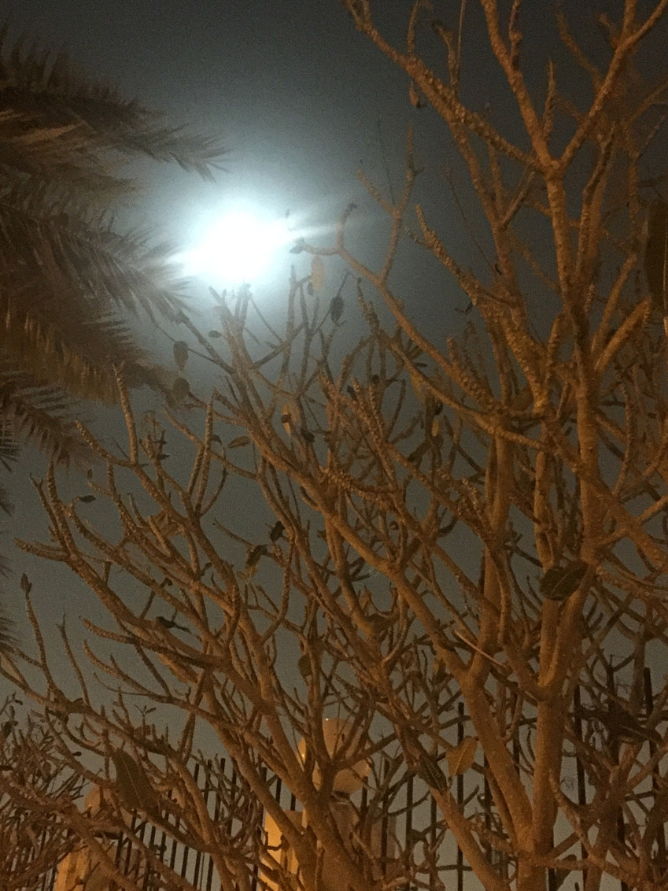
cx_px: 290
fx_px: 1055
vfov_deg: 45.8
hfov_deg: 35.1
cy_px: 423
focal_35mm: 41
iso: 500
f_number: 2.2
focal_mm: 4.15
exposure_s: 1/4
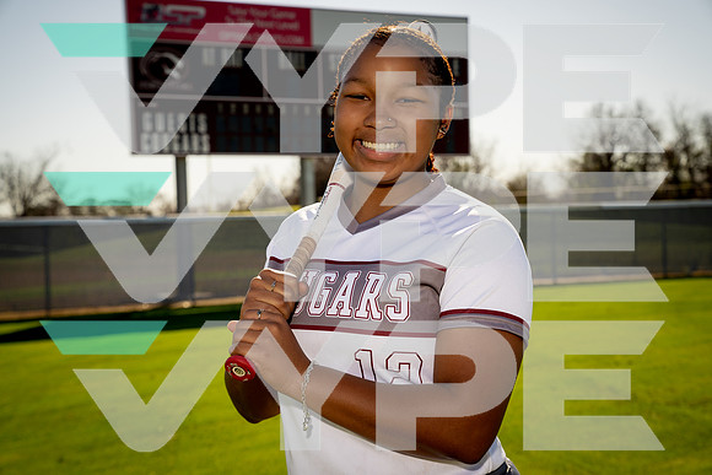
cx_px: 356
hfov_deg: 29.6
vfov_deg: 20.0
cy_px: 238
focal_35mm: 68
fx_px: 1345
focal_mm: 68
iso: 100
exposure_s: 1/250
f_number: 7.1
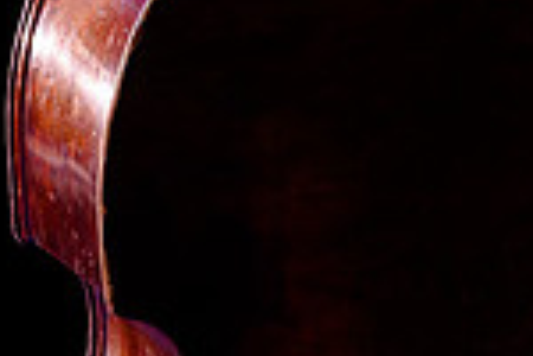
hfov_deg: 2.7
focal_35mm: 775
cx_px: 725
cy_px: -324
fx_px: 11473
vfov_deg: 1.8
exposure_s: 1/500
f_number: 2.8
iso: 5000
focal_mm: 200
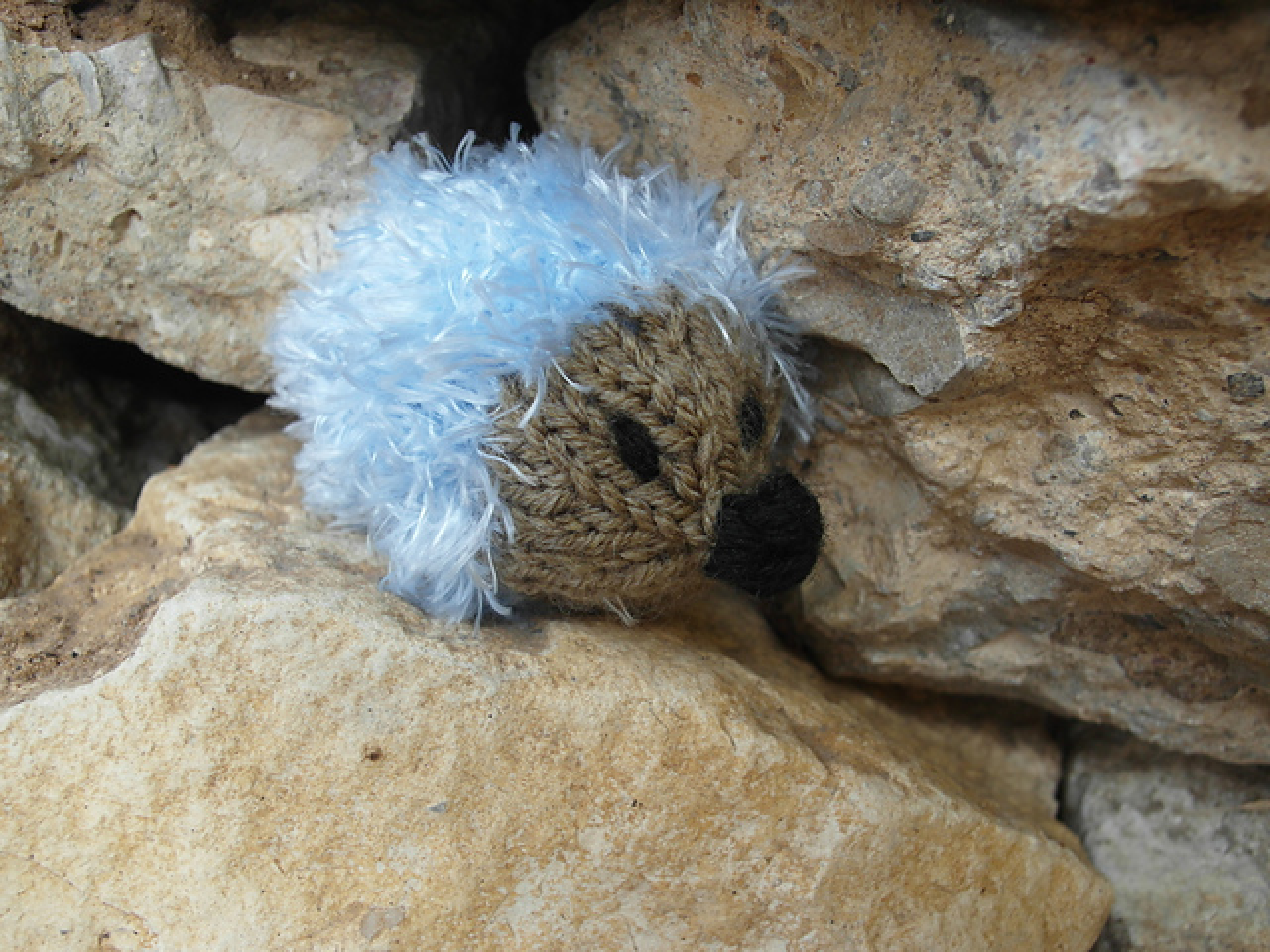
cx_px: 635
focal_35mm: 30
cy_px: 476
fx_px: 1101
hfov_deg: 60.0
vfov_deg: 46.8
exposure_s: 1/45
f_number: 2.7
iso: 100
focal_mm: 6.5
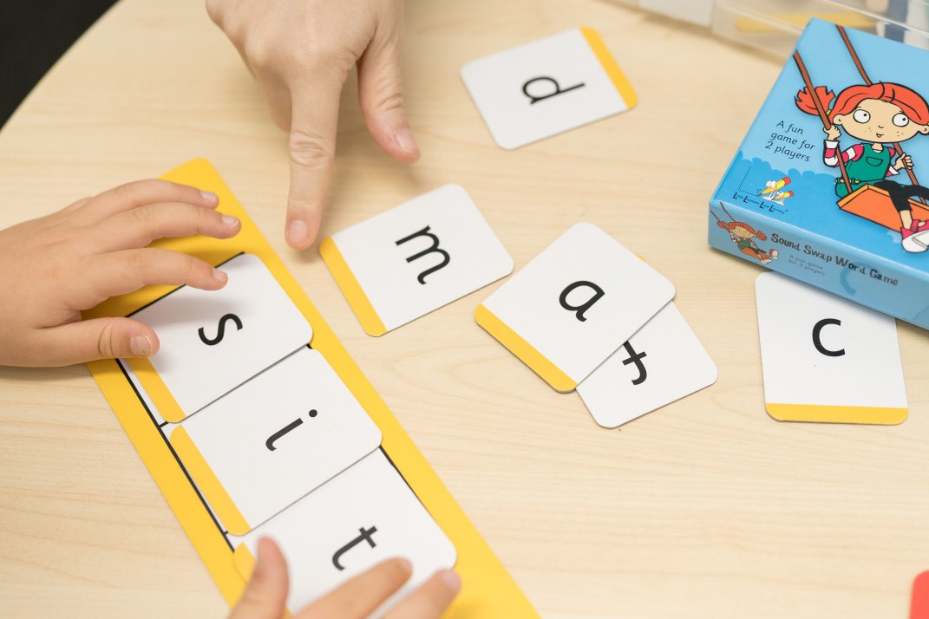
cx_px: 449
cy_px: 290
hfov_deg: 40.3
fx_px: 1264
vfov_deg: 27.5
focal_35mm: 49
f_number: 2
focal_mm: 35
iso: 400
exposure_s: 1/250
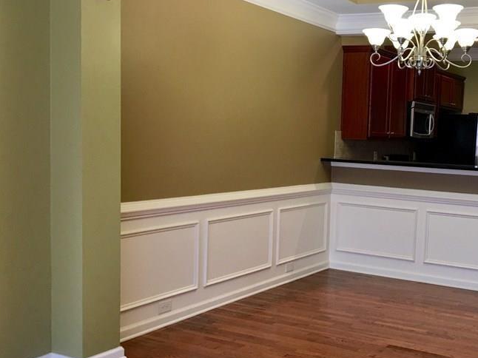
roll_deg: -2.7
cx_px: 354
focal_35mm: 46
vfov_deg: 31.5
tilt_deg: -3.6
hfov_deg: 40.2
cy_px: 189
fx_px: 635
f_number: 2.2
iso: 32
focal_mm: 4.15
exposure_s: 1/15
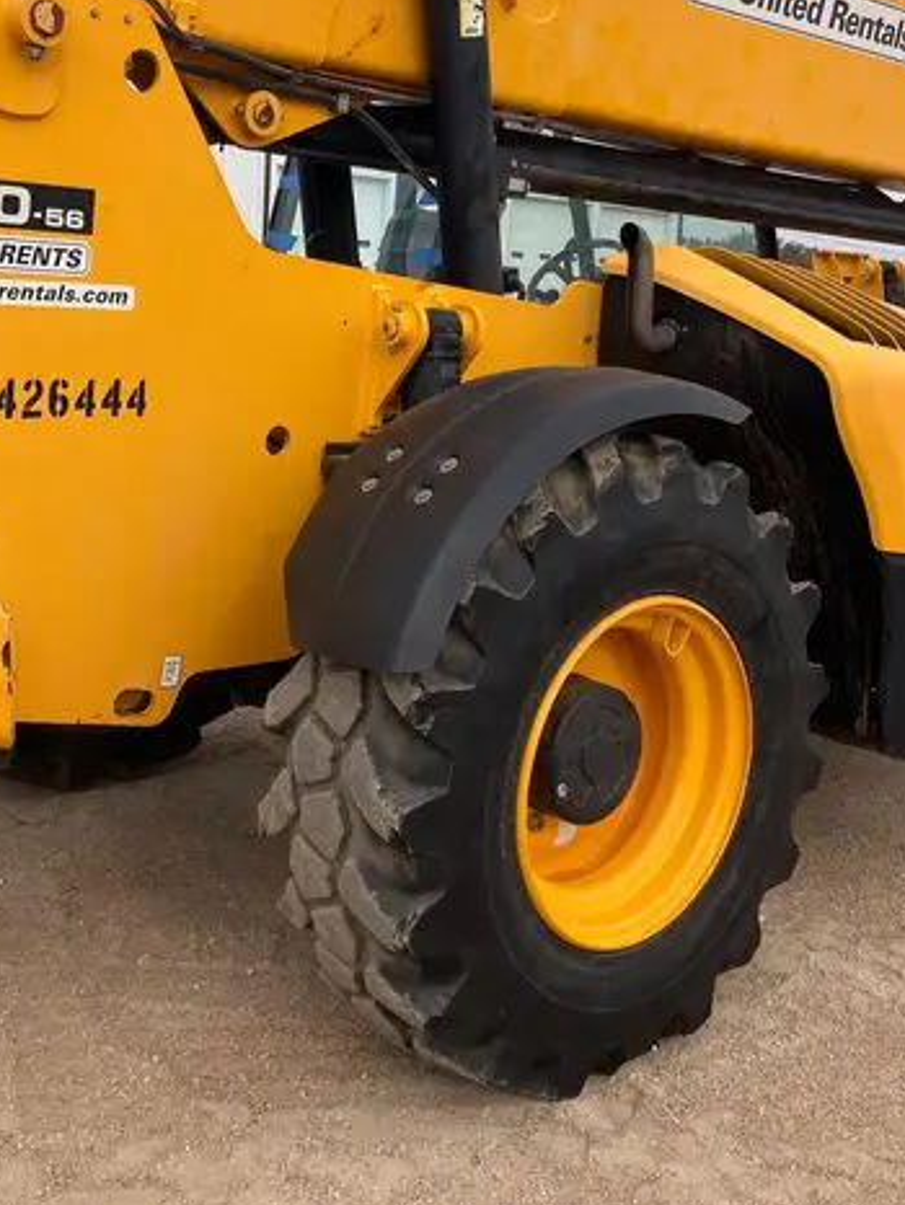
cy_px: 368
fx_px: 1532
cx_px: 359
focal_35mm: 44
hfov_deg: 32.8
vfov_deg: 42.1
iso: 32
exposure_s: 1/1312
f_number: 1.8
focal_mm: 3.99
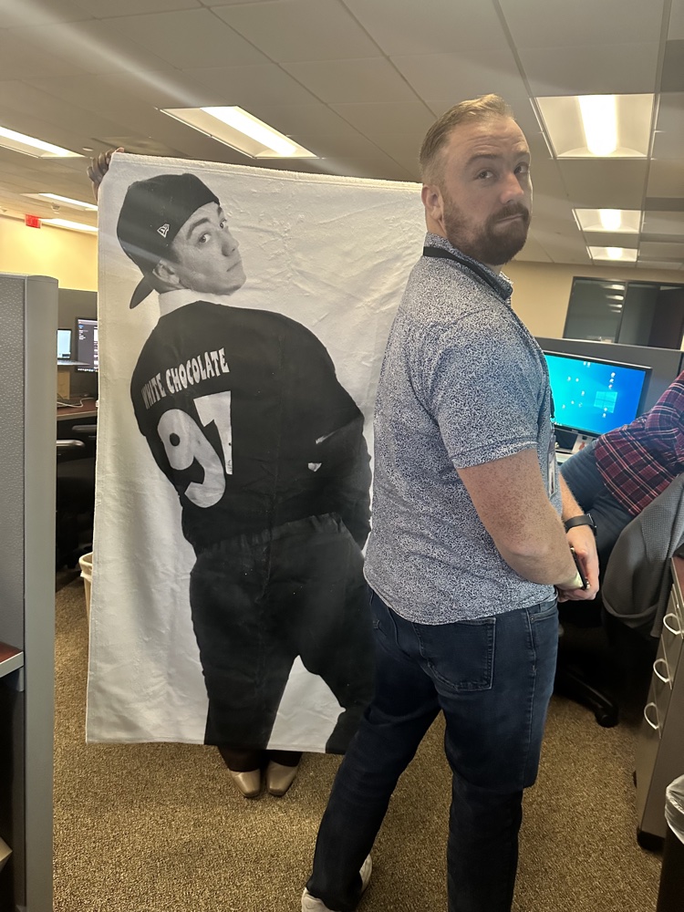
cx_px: 342
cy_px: 456
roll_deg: -6.0
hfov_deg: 56.8
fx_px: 632
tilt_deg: -12.0
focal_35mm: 24
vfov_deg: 71.6
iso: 1000
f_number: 1.78
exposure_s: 1/50
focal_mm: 6.86
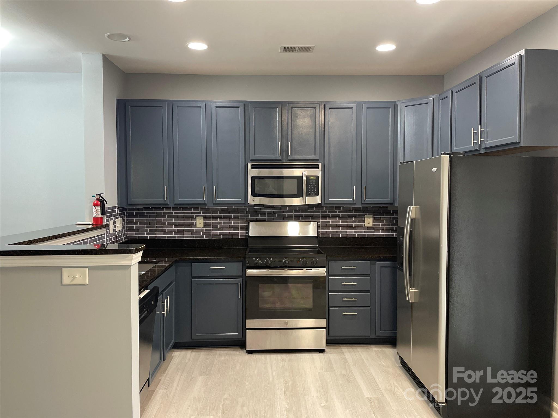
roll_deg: +0.5
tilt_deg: -1.9
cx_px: 279
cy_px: 209
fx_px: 419
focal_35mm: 26
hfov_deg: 67.3
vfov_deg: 53.1
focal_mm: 4.2
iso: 250
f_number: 1.6
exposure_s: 1/60
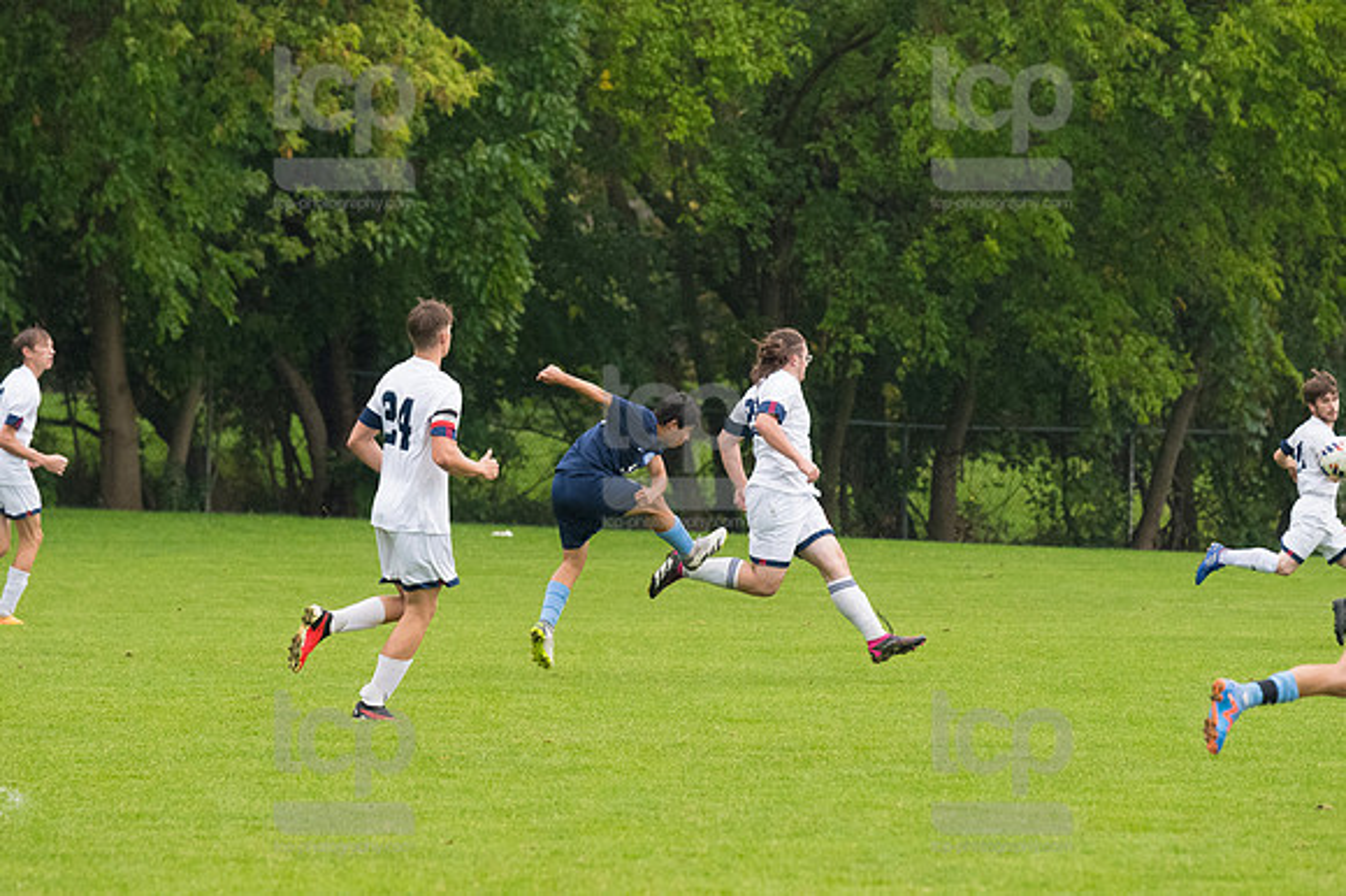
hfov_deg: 6.9
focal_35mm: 300
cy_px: 448
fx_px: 11210
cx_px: 673
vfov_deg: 4.6
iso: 2500
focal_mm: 200
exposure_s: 1/2000
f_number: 4.5
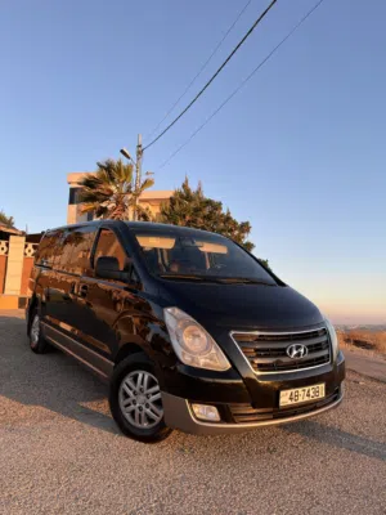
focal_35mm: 26
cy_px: 258
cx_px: 193
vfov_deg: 67.3
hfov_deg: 53.1
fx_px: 387
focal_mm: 5.1
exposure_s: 1/397
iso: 50
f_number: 1.6
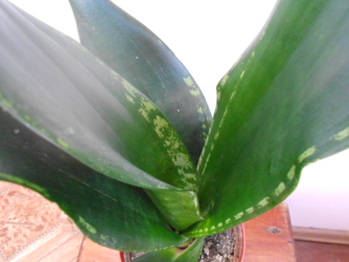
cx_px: 174
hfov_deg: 61.7
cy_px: 131
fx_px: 292
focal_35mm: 29
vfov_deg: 48.2
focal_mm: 5.3
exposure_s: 1/20
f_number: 3.4
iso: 800
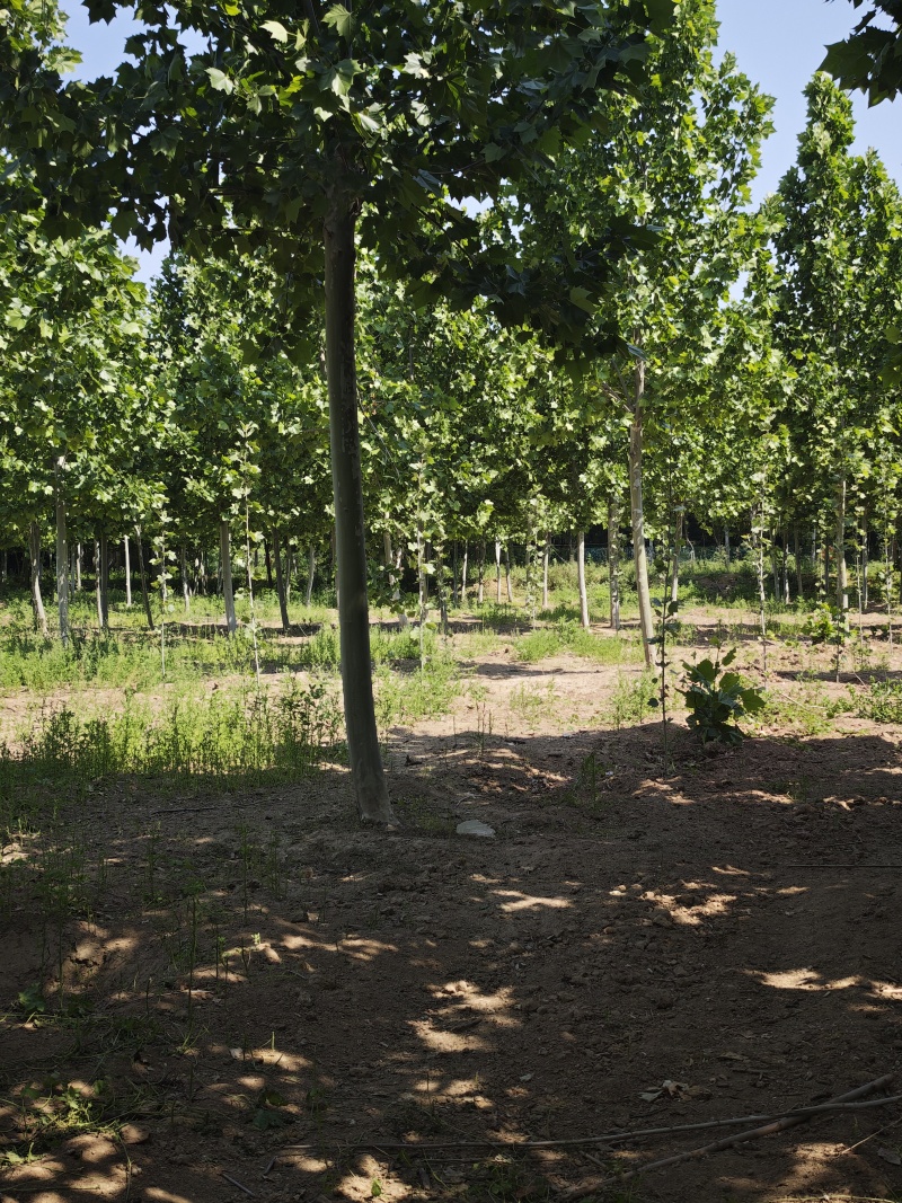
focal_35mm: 44
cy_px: 602
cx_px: 451
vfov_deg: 43.0
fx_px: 1529
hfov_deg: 32.9
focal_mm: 6.68
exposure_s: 1/1320
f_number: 1.44
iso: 50
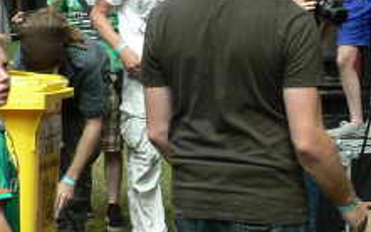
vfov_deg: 12.9
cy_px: 156
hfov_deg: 19.6
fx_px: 1021
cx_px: 416
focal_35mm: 101
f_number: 4
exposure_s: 1/125
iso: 64
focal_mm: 6
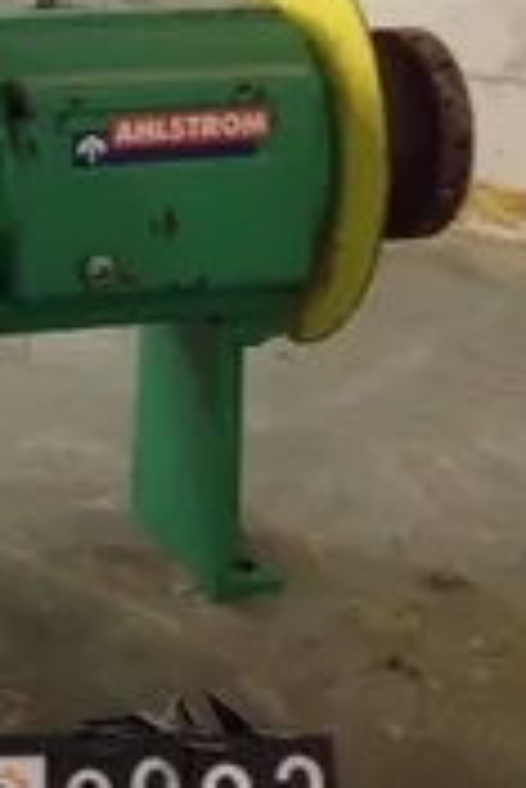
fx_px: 1815
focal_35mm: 83
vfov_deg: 24.0
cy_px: 149
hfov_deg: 15.9
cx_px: -81
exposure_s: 1/20
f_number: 2.4
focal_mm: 4.28
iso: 160
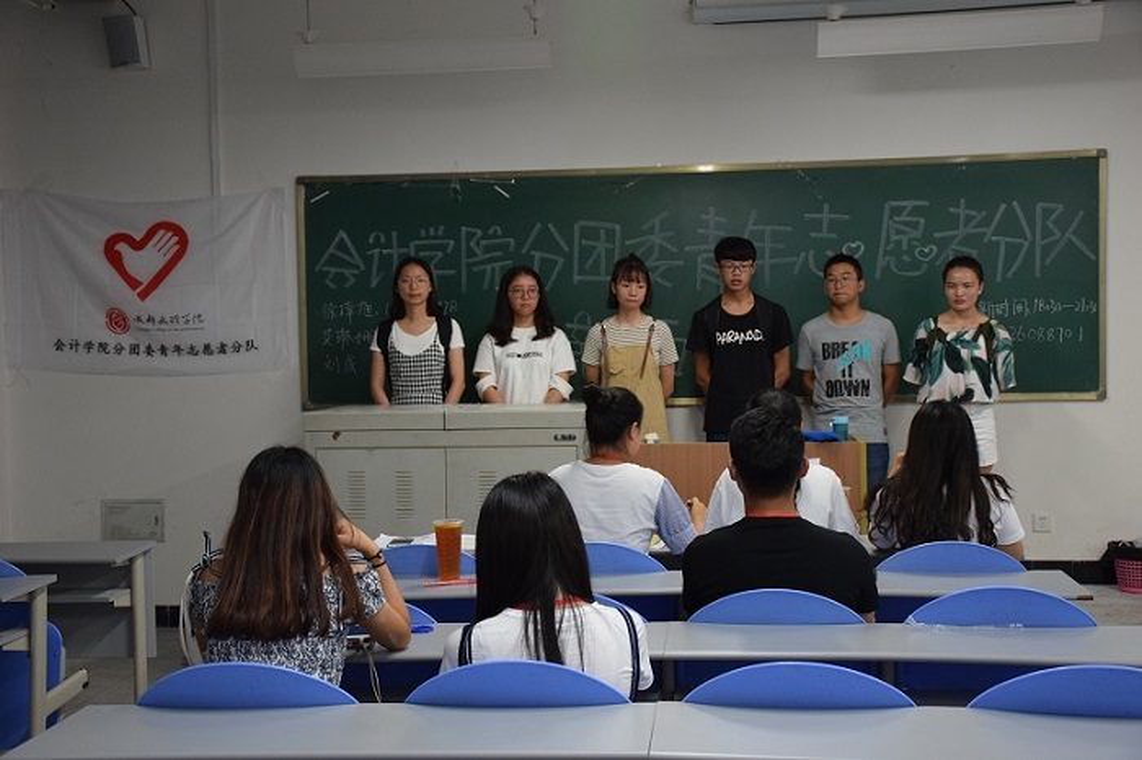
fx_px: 1522
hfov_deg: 41.1
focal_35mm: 48
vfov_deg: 28.0
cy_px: 380
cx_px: 571
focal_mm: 32
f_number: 4
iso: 1600
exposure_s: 1/60
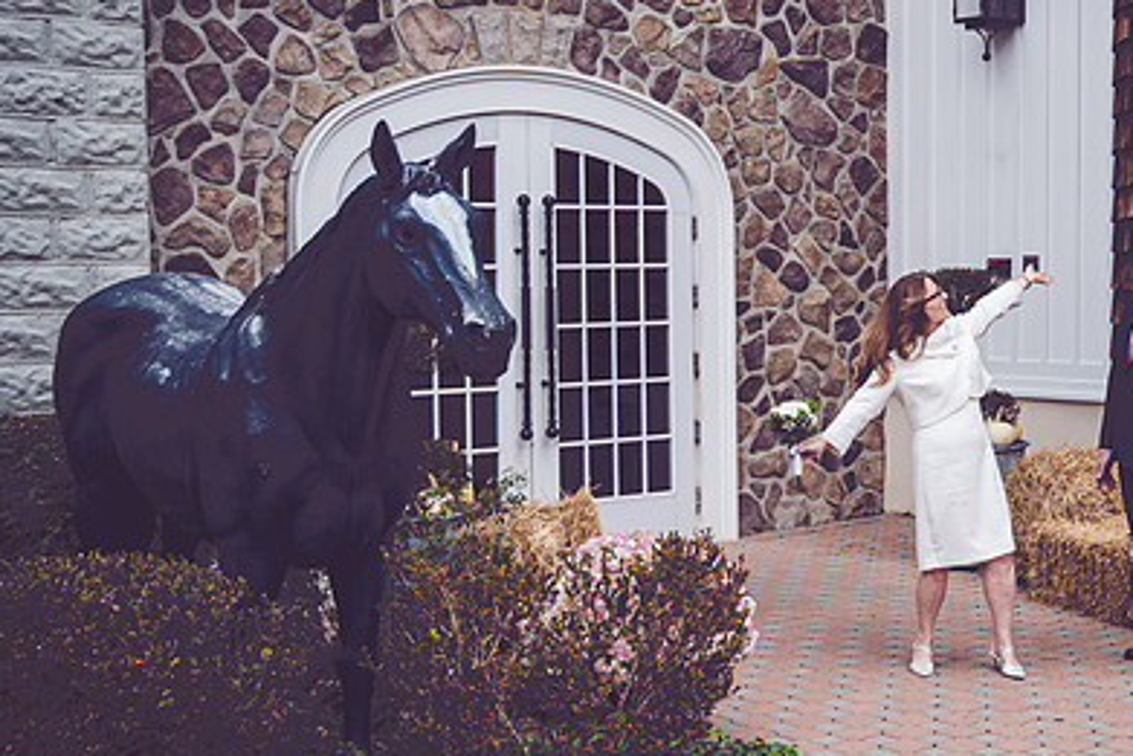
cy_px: 379
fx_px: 1983
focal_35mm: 63
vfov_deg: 21.6
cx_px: 960
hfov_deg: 30.8
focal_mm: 37
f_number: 4
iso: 125
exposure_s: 1/250
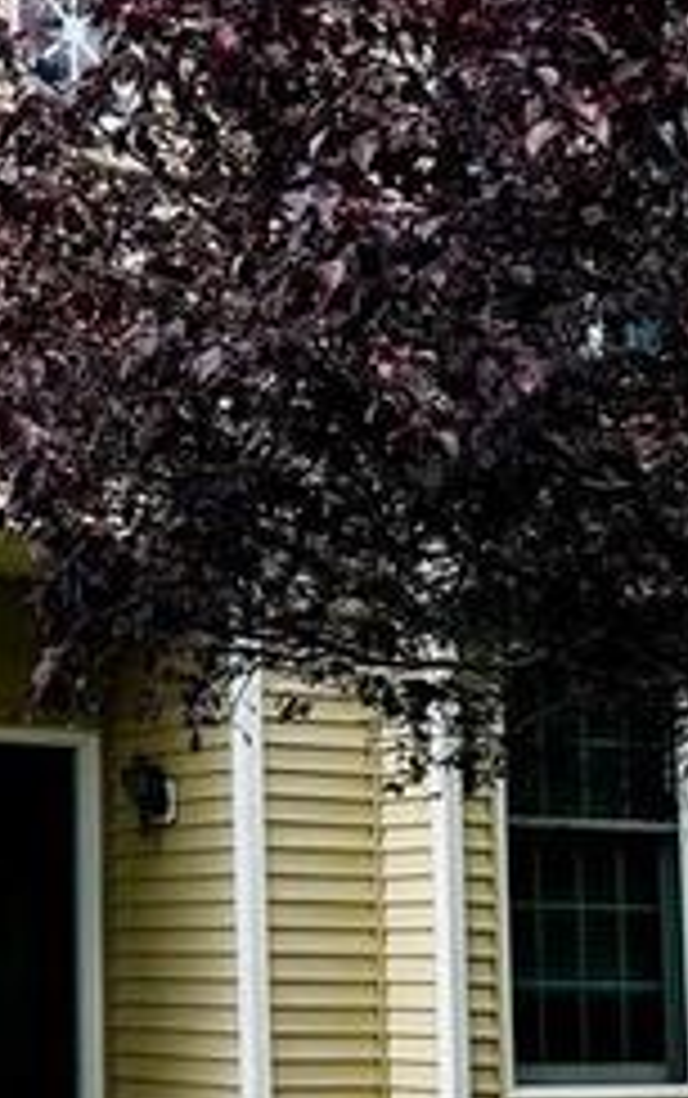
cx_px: -139
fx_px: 2424
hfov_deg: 15.6
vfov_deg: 25.4
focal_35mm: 81
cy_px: 668
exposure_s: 1/812
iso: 20
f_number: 1.8
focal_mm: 3.99
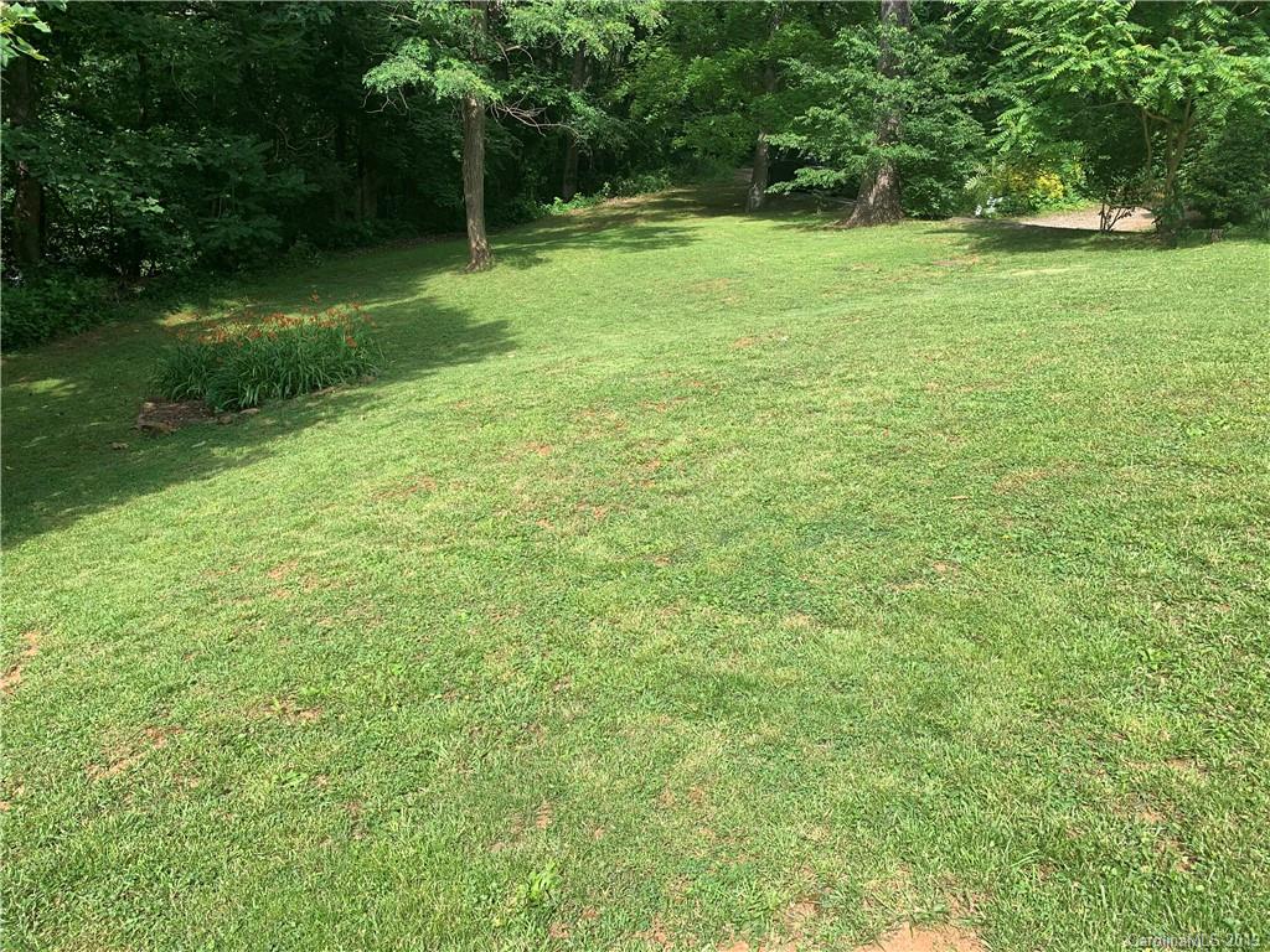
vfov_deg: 53.1
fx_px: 954
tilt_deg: -11.6
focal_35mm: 26
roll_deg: -6.3
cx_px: 635
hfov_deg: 67.3
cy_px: 476
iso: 25
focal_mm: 4.25
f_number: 1.8
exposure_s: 1/711
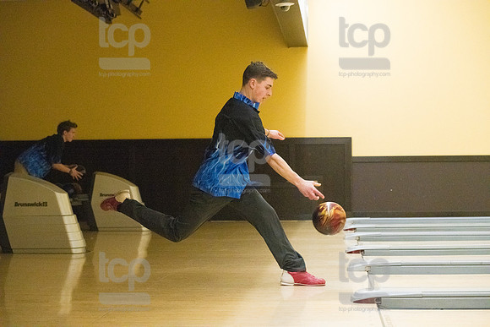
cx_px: 245
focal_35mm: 75
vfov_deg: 18.2
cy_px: 164
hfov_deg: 27.0
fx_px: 1021
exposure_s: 1/1000
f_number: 4.5
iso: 10000
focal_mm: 75
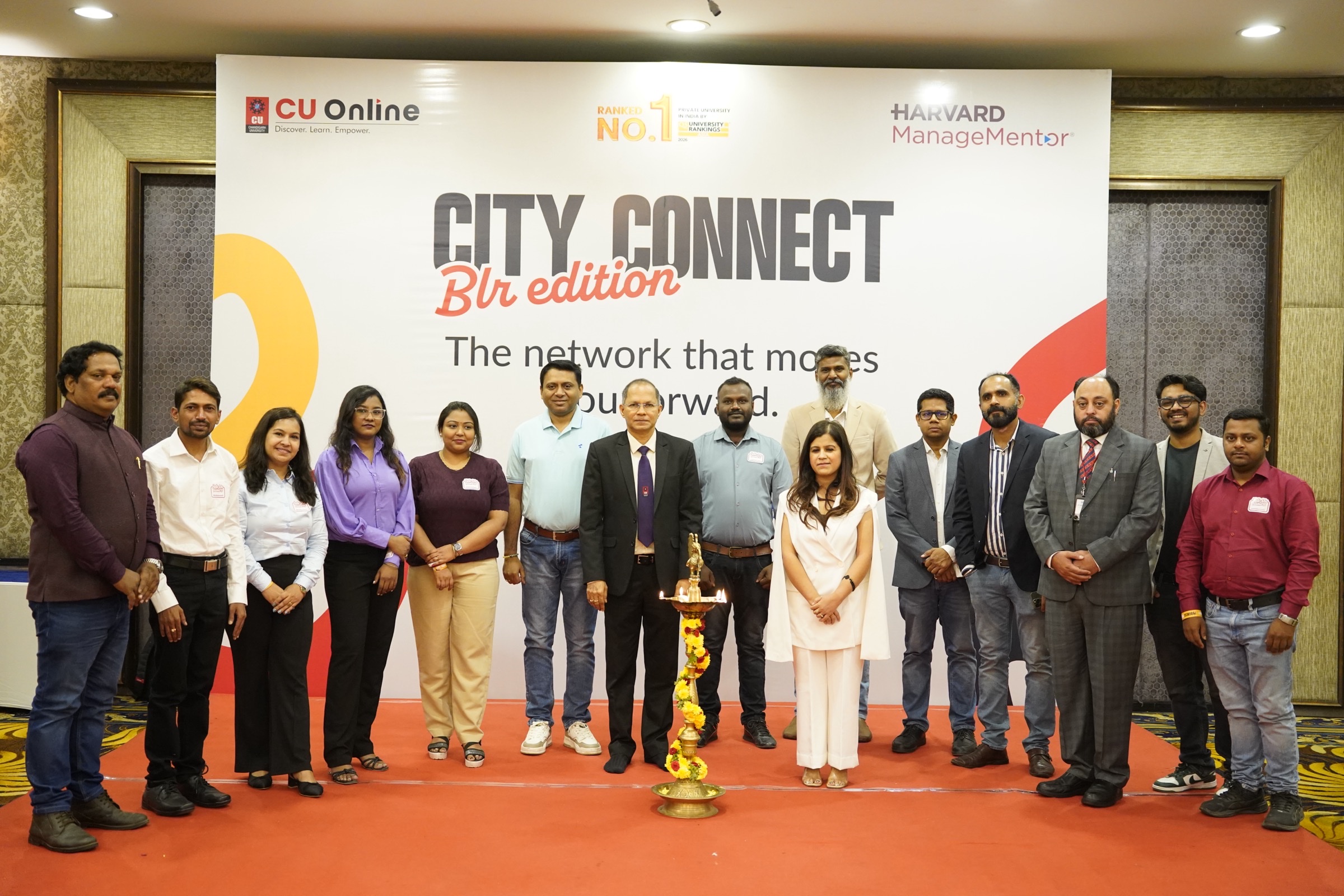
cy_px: 448
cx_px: 672
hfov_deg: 47.8
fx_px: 1516
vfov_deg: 32.9
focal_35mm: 41
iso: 5000
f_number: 3.2
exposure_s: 1/125
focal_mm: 40.6
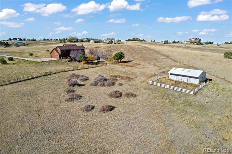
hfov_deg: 78.6
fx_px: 142
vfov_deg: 57.2
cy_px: 77
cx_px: 116
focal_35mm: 22
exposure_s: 1/1250
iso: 100
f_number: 2.8
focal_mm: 8.38
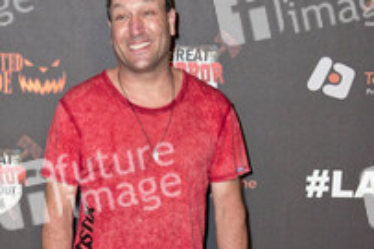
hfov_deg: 28.4
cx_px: 141
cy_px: 279
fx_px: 737
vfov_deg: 18.4
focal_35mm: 71
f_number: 4.5
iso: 500
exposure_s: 1/400
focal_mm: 36
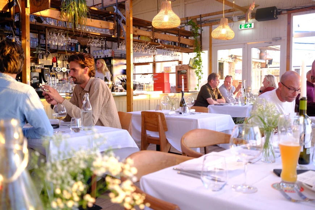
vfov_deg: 37.9
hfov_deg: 54.4
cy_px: 105
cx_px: 158
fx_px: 306
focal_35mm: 35
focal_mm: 23
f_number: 2.8
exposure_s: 1/20
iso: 160
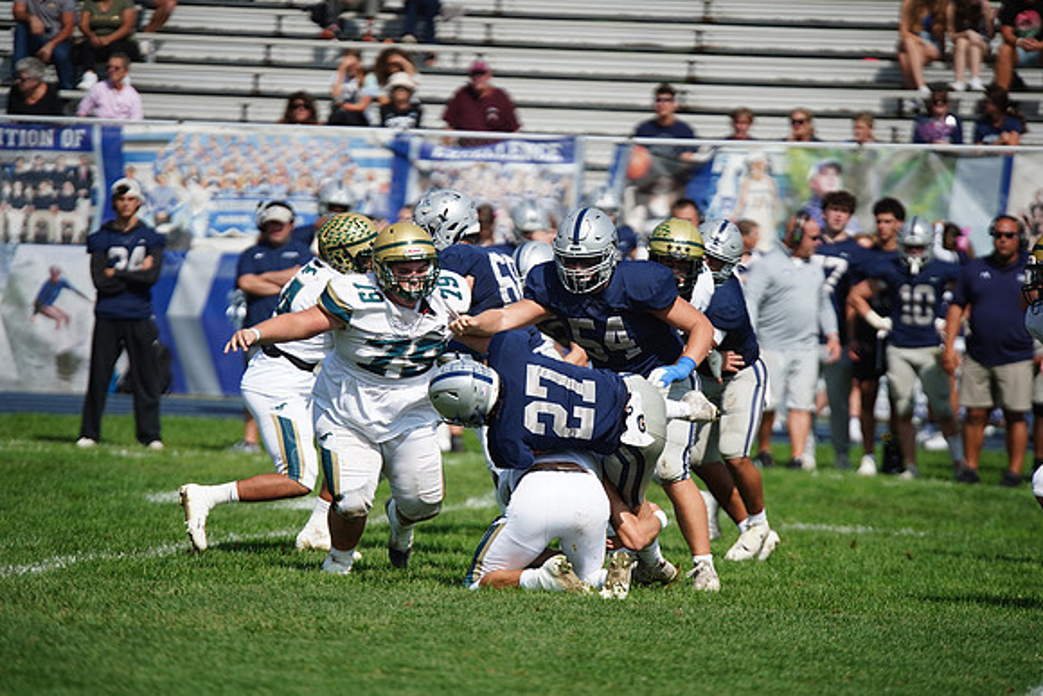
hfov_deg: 6.9
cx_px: 522
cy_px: 348
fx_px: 8693
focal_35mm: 300
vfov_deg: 4.6
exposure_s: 1/8000
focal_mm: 300
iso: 500
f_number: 2.8
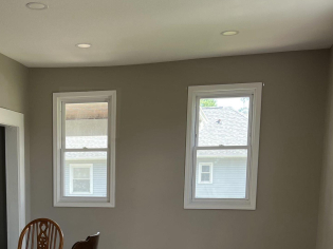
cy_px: 250
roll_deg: -0.3
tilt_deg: -8.0
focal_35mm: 55
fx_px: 529
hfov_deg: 34.5
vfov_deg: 25.2
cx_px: 100
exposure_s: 1/178
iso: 40
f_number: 1.5
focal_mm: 5.7
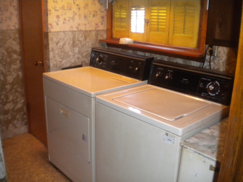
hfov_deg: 52.6
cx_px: 122
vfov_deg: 40.7
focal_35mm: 35
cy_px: 91
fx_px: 246
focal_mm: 6.3
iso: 400
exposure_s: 1/30
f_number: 3.1
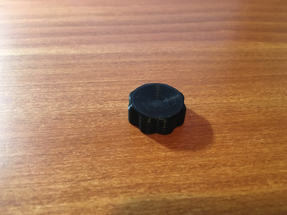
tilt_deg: -42.6
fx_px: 249
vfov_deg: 46.8
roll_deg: -1.8
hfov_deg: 60.0
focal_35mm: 30
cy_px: 108
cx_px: 144
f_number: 2.2
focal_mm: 4.15
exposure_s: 1/17
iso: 200
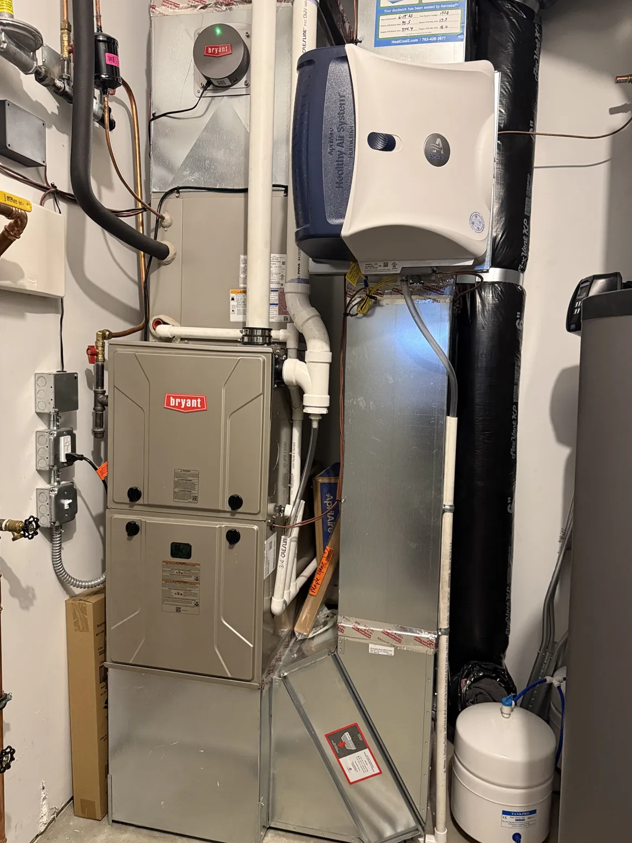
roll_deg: -1.6
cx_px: 326
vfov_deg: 69.4
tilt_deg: -4.3
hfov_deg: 54.9
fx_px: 609
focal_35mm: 25
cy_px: 414
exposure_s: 1/60
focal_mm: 6.76
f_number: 1.78
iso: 500
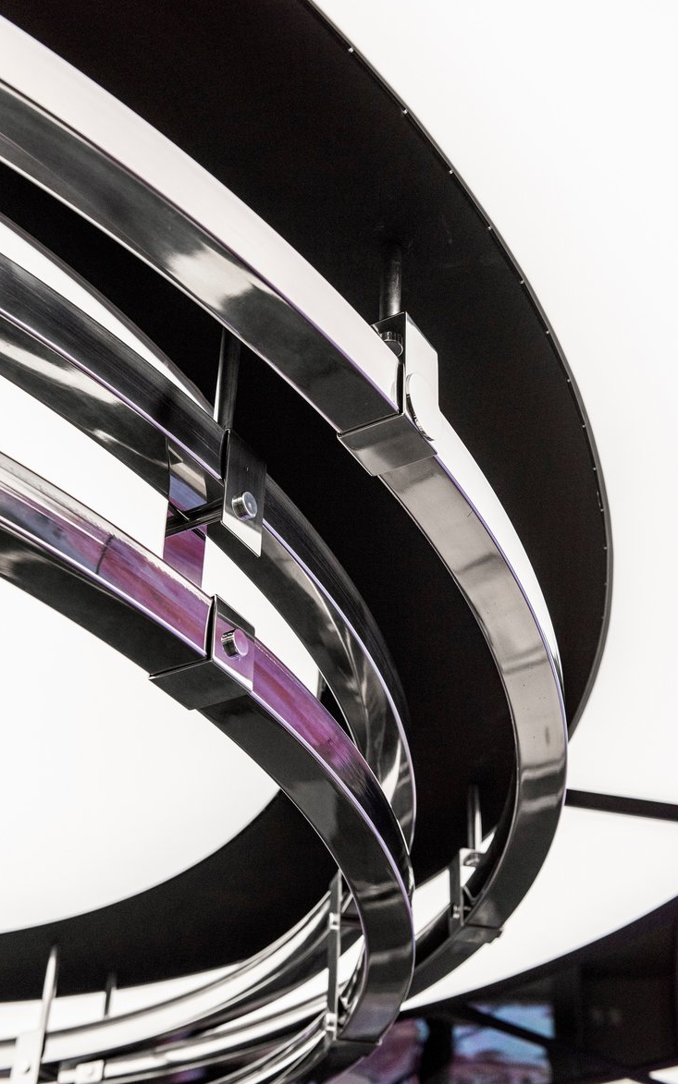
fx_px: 1478
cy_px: 547
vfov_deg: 40.3
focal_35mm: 50
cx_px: 313
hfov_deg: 25.8
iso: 1000
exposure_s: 1/500
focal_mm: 48
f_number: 5.6
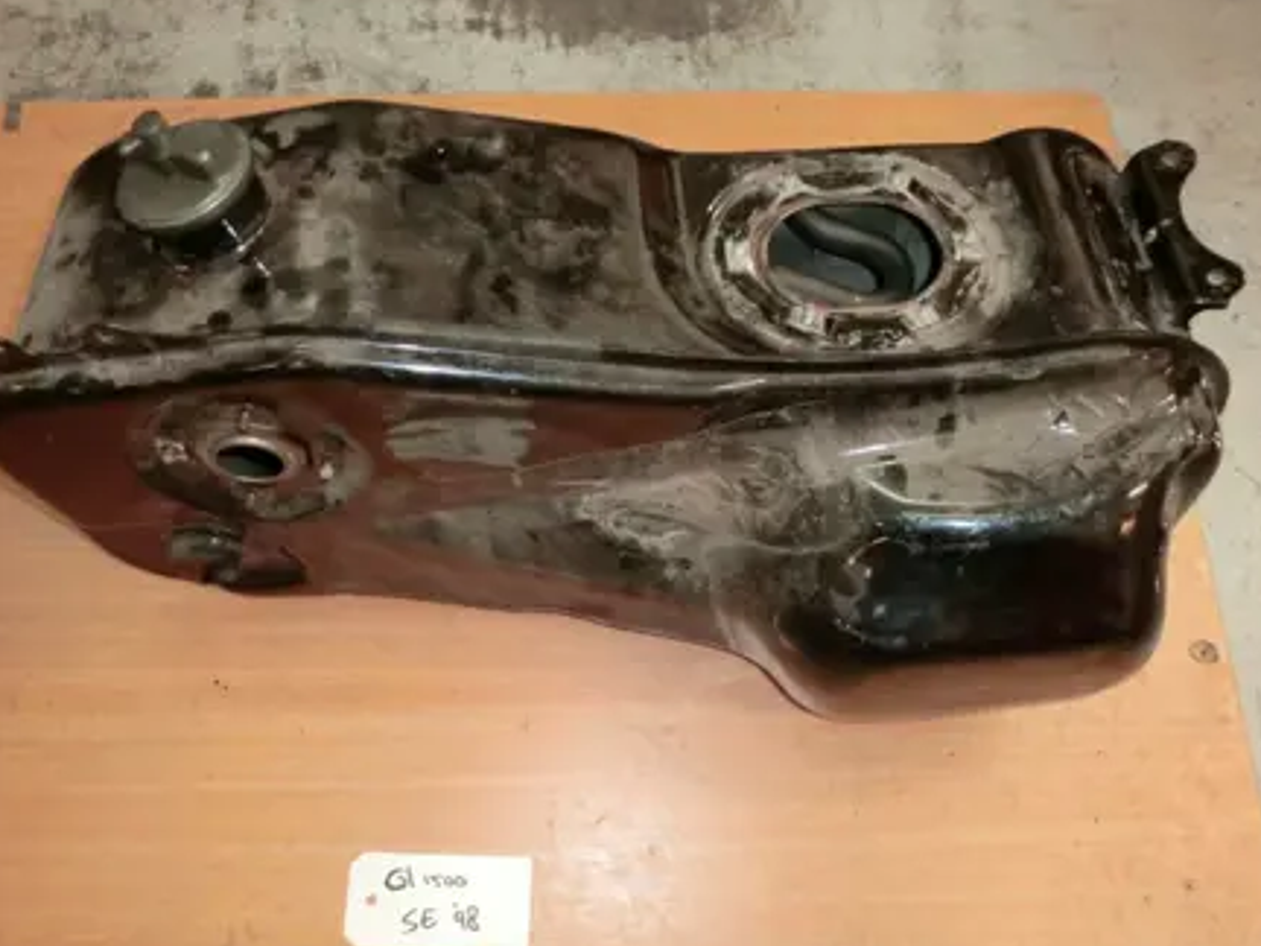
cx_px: 593
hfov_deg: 59.9
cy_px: 453
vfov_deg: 46.8
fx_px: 1093
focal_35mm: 30
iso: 400
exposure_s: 1/60
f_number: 3.2
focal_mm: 4.9
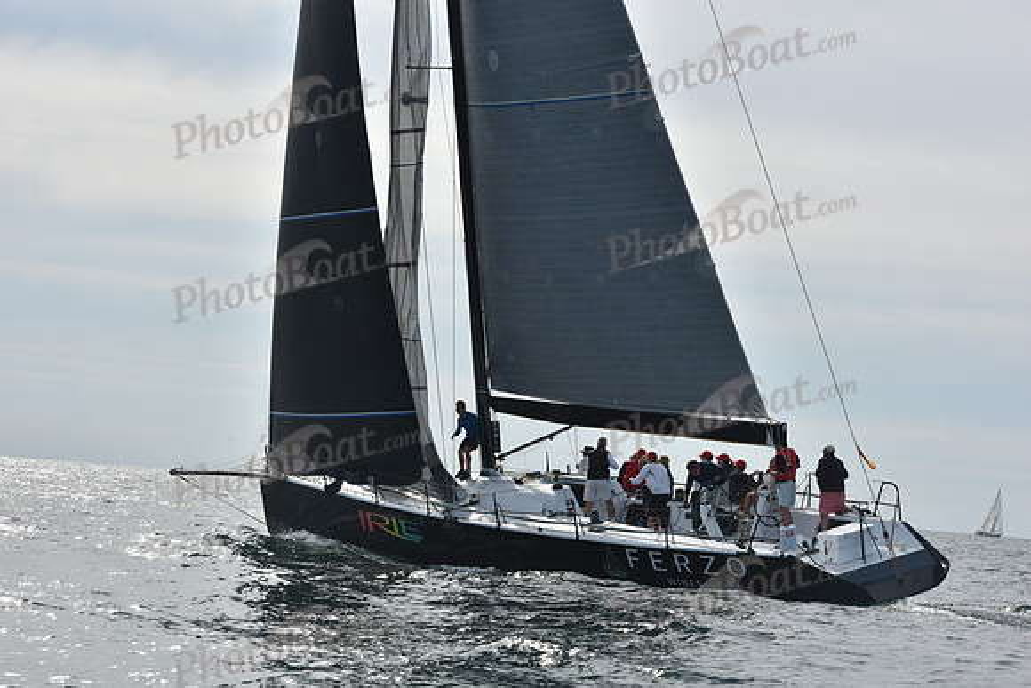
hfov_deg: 20.8
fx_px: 2807
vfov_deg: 14.0
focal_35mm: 98
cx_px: 516
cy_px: 344
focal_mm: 98
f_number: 10
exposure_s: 1/1000
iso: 320
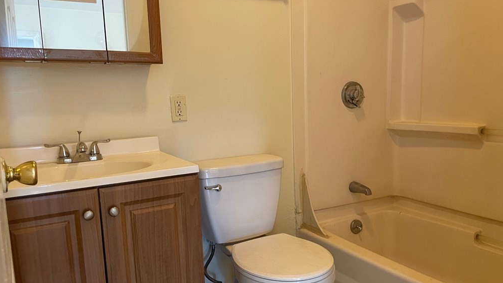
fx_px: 387
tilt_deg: -6.0
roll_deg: +0.8
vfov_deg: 40.2
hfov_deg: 66.1
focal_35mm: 29
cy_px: 151
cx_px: 255
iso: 250
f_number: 1.6
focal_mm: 4.2
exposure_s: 1/60
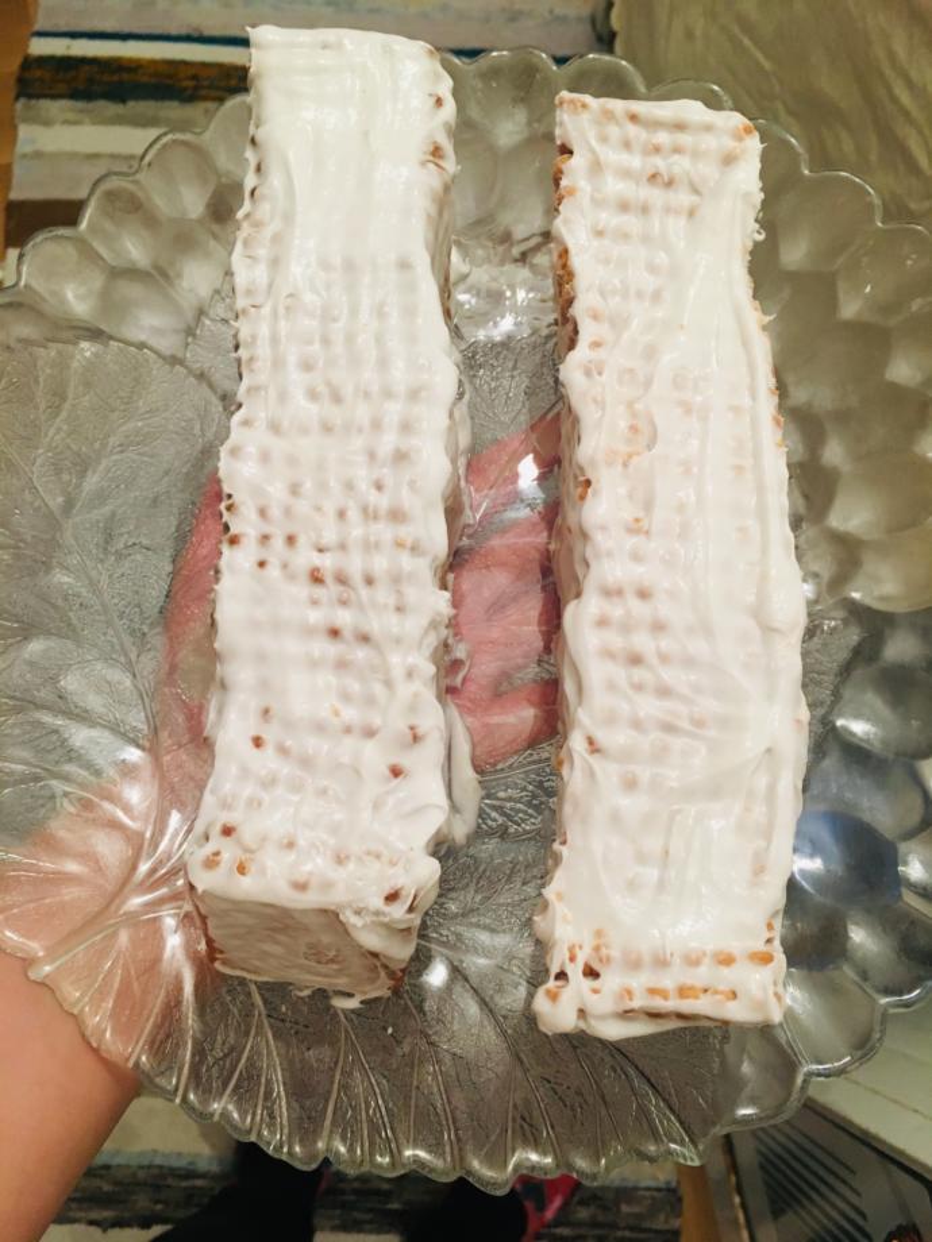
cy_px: 621
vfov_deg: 61.7
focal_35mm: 29
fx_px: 1041
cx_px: 466
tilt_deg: -77.2
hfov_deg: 48.2
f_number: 2.2
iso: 160
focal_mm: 4.15
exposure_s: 1/33
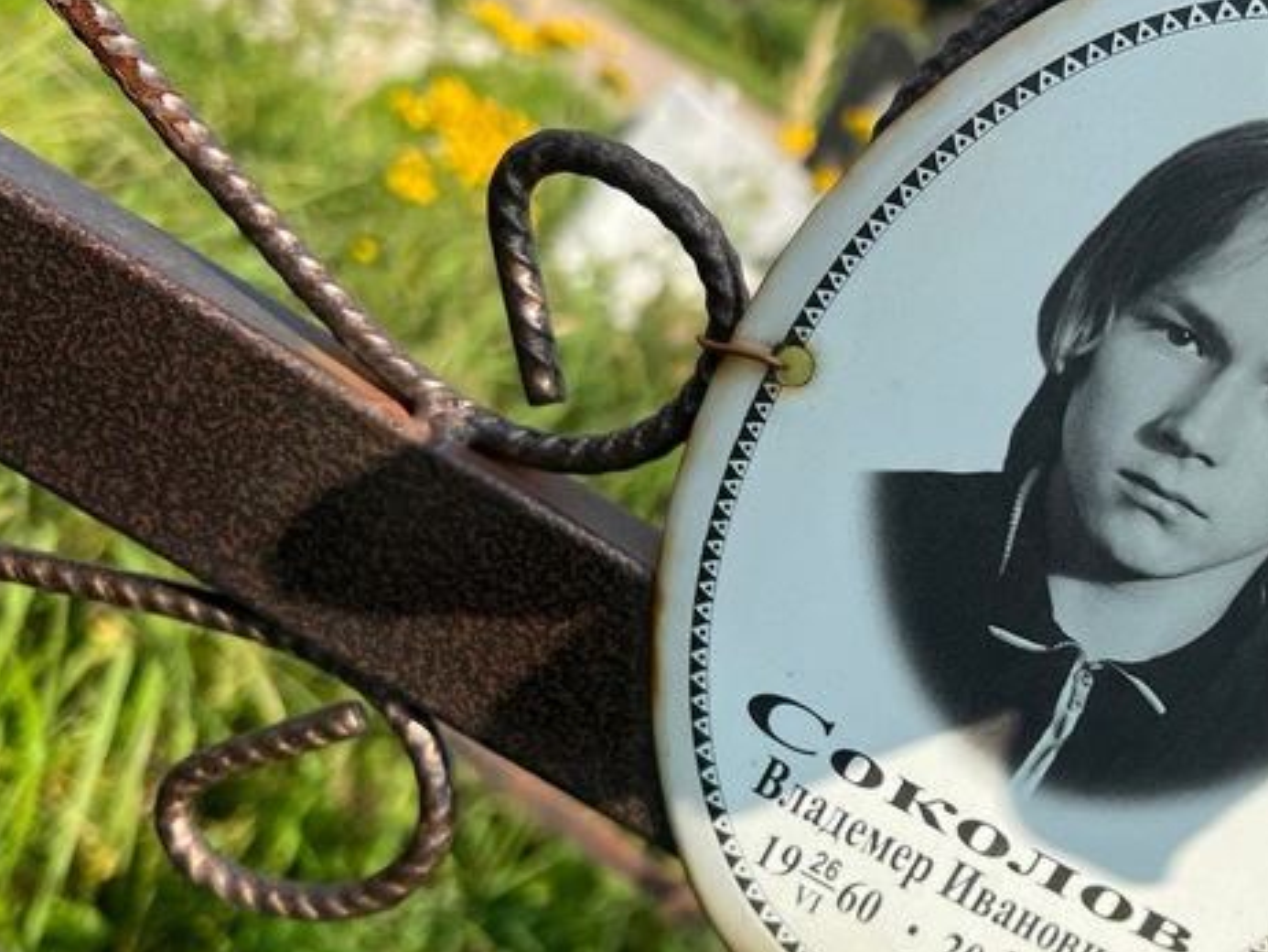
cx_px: 980
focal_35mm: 45
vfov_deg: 32.2
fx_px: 1649
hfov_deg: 40.6
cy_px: 549
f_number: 1.5
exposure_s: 1/2632
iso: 50
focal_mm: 5.7
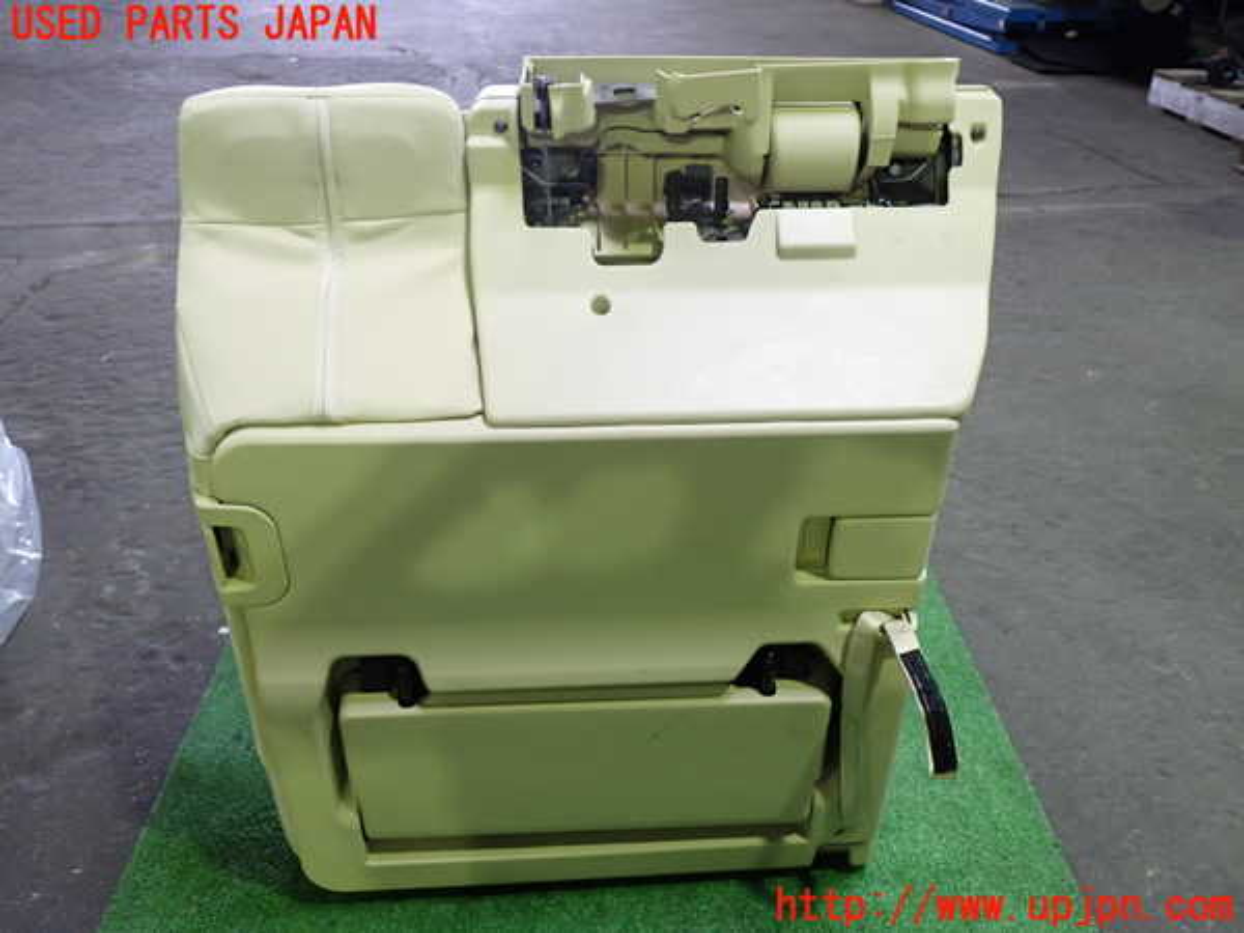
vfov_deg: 46.8
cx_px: 622
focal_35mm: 30
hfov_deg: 60.0
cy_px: 466
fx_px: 1078
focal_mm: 5.4
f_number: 2.3
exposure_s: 1/30
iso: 320
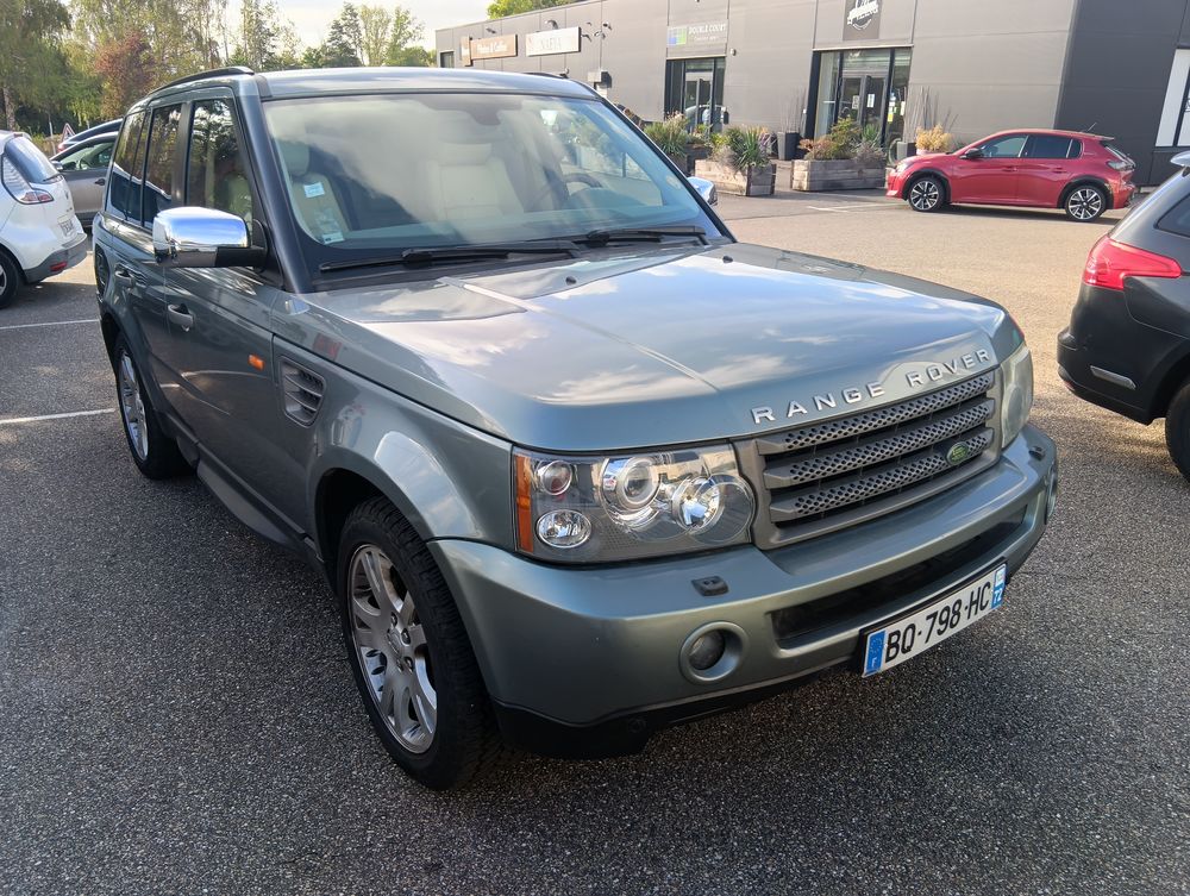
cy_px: 448
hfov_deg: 67.2
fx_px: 895
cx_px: 595
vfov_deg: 53.2
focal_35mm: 26
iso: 50
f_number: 1.8
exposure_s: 1/118
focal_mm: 3.96
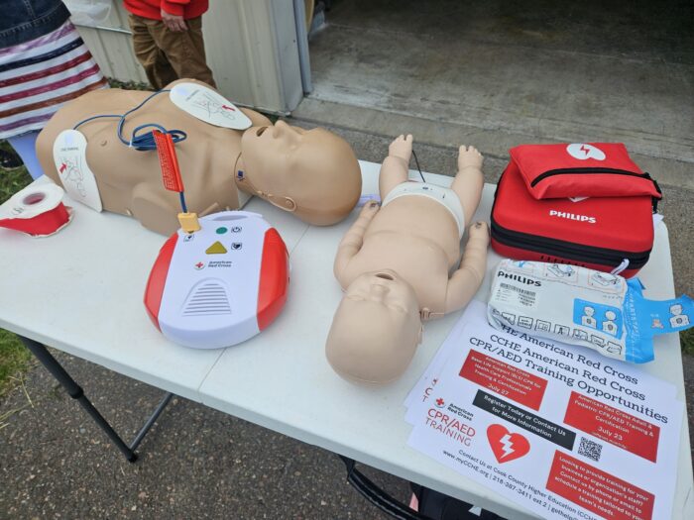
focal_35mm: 23
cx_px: 347
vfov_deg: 58.9
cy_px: 260
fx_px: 461
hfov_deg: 73.9
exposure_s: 1/1814
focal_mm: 5.4
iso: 25
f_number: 1.8
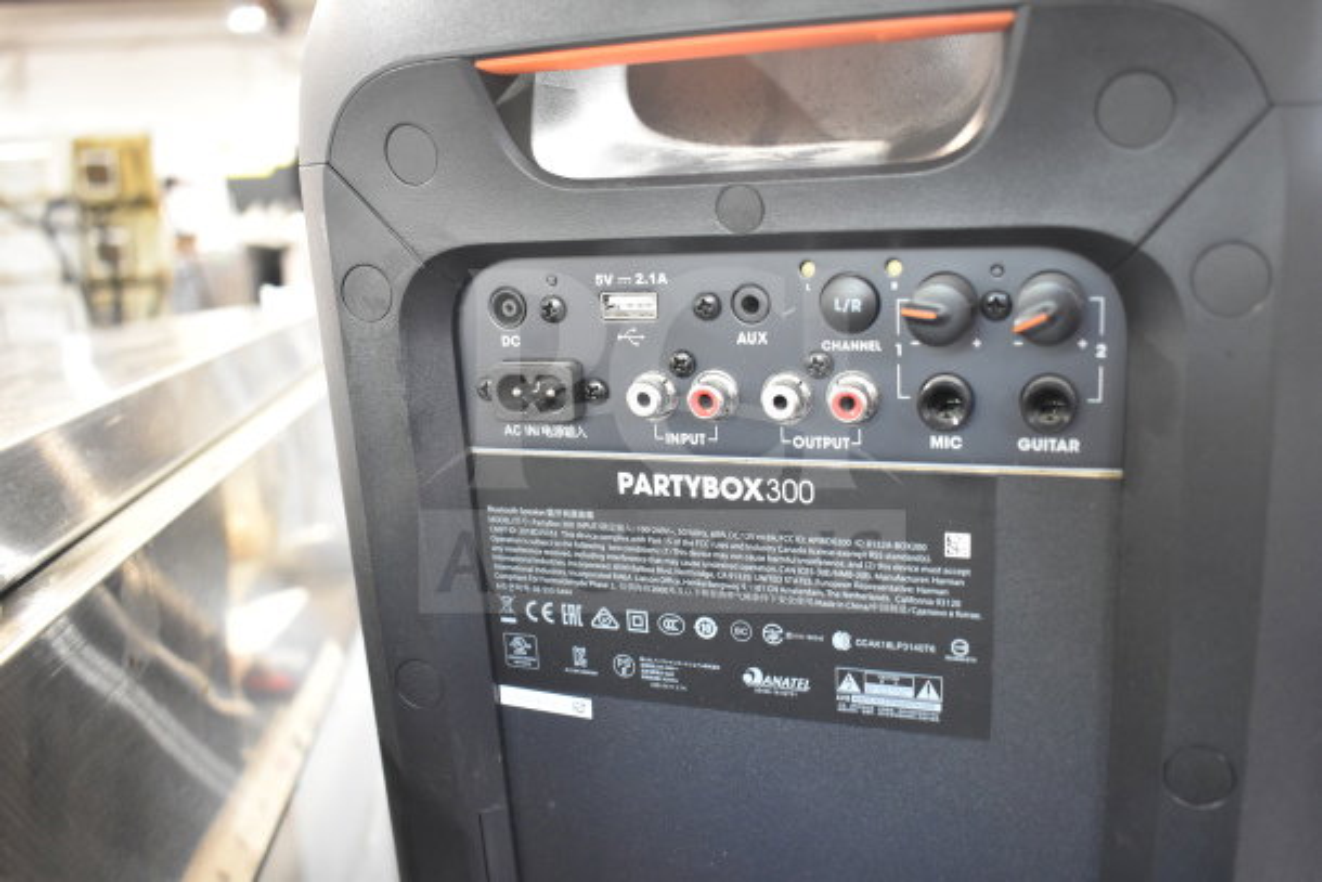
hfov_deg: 61.9
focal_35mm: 30
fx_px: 1102
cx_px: 661
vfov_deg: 43.6
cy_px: 441
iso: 2000
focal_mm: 20
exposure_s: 1/30
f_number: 3.8
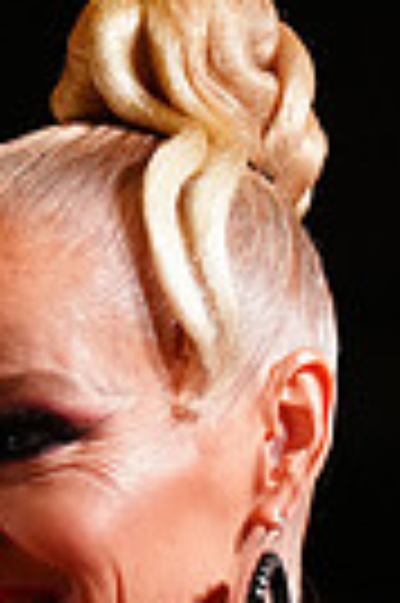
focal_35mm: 841
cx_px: 124
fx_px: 14052
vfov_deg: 2.4
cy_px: 1076
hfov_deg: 1.6
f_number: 2.8
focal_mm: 194
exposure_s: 1/640
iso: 2500
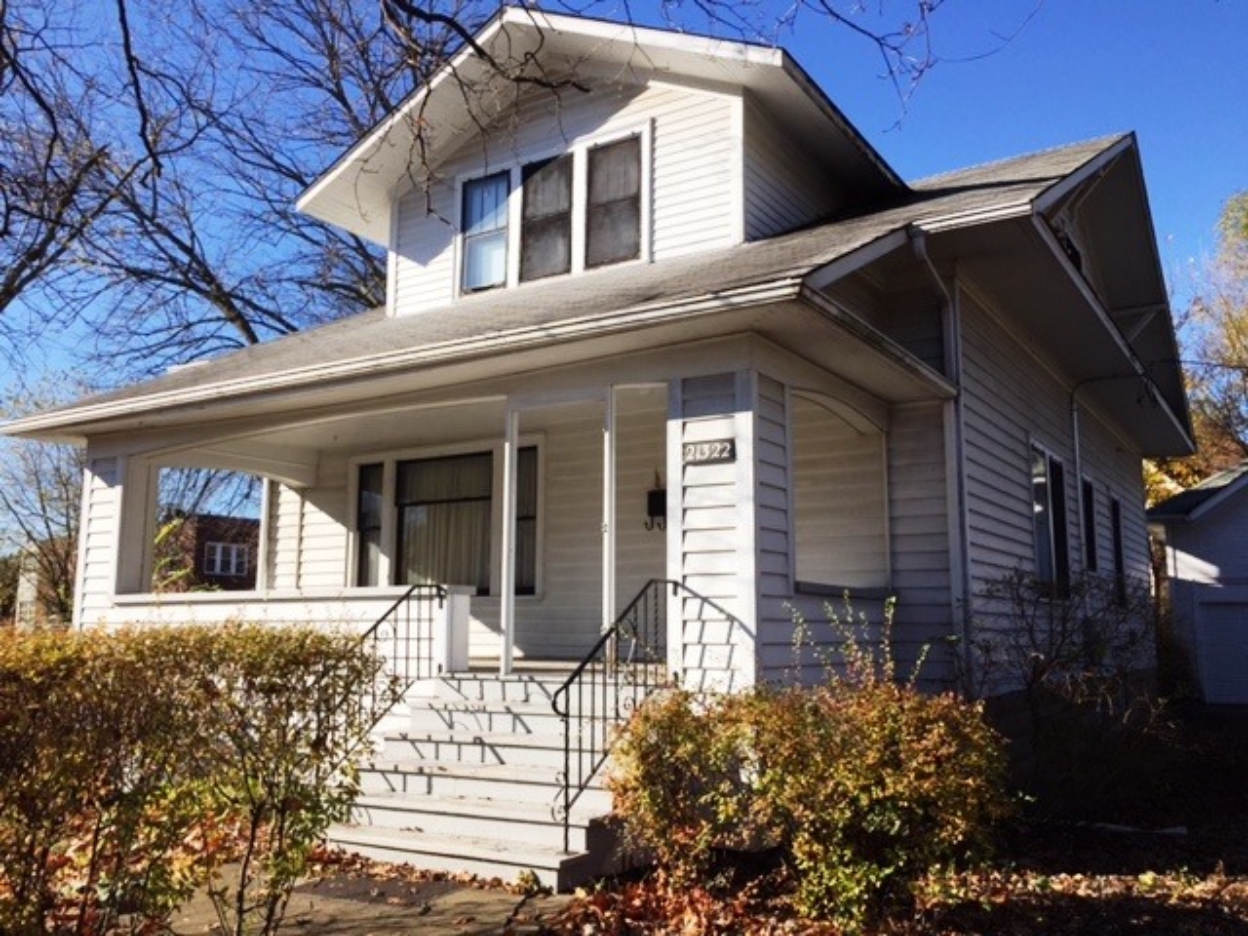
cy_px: 468
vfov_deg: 48.2
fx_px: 1046
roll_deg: -1.2
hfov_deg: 61.7
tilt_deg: +8.7
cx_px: 624
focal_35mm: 29
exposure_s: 1/2083
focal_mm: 4.15
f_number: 2.2
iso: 32
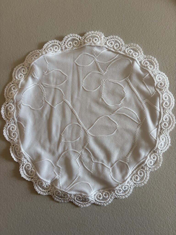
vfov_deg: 67.3
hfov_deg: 53.1
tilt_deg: -86.2
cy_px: 118
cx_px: 88
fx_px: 176
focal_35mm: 26
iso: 100
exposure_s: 1/60
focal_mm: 5.96
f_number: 1.6
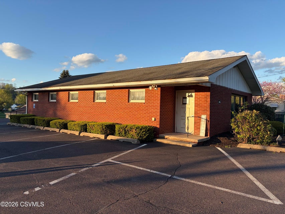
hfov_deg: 67.3
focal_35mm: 26
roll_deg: -0.5
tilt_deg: +0.5
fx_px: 214
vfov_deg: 53.1
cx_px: 142
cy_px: 107
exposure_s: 1/1155
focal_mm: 5.96
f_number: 1.6
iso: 50
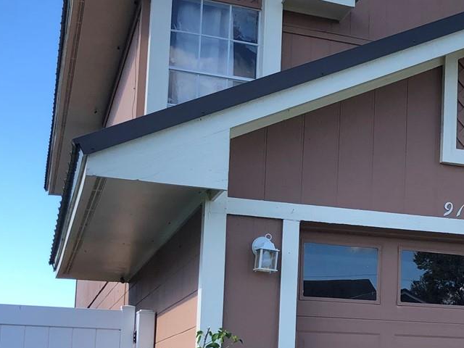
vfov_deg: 20.7
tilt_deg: +9.7
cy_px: 283
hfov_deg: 26.7
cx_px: 432
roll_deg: -2.7
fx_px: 938
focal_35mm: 70
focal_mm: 4
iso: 20
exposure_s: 1/657
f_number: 1.8
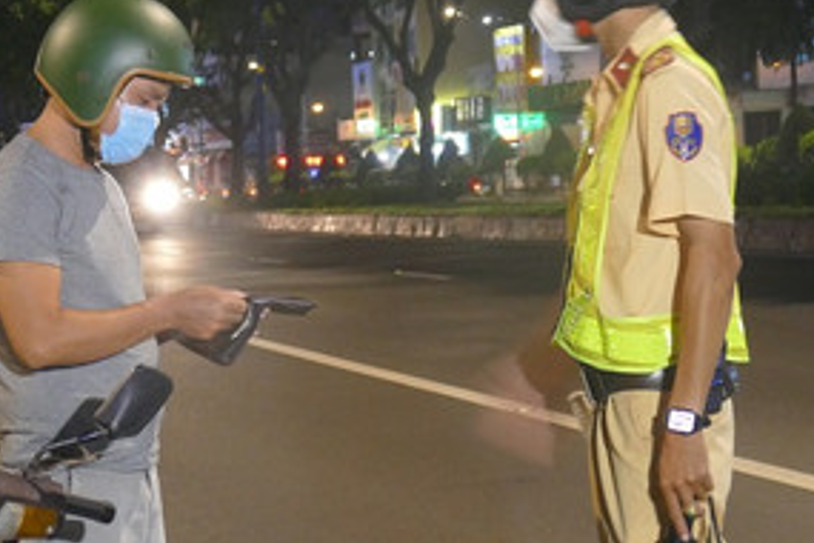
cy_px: 266
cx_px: 134
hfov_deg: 21.6
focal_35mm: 93
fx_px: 2103
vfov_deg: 14.7
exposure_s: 1/15
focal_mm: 17.83
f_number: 3.3
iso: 1600
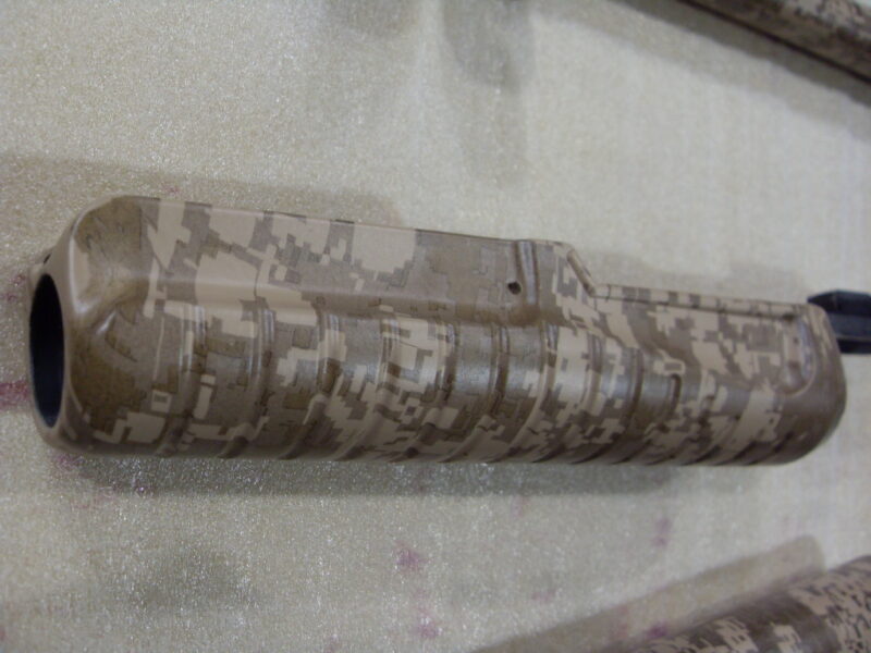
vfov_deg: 40.7
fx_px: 881
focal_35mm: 35
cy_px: 326
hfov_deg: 52.6
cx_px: 436
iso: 120
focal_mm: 6.3
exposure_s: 1/45
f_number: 2.8
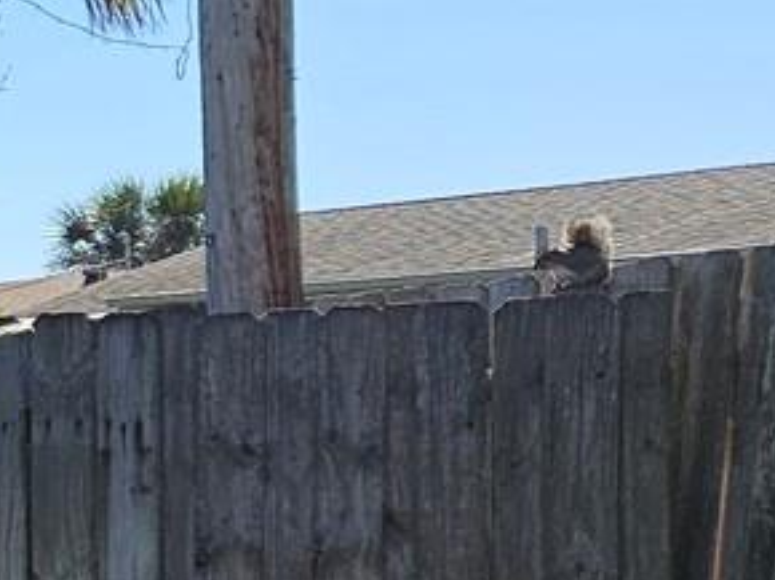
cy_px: 615
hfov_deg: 11.8
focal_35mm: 127
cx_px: -1221
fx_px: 2841
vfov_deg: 11.5
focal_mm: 5.4
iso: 25
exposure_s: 1/1709
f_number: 1.8
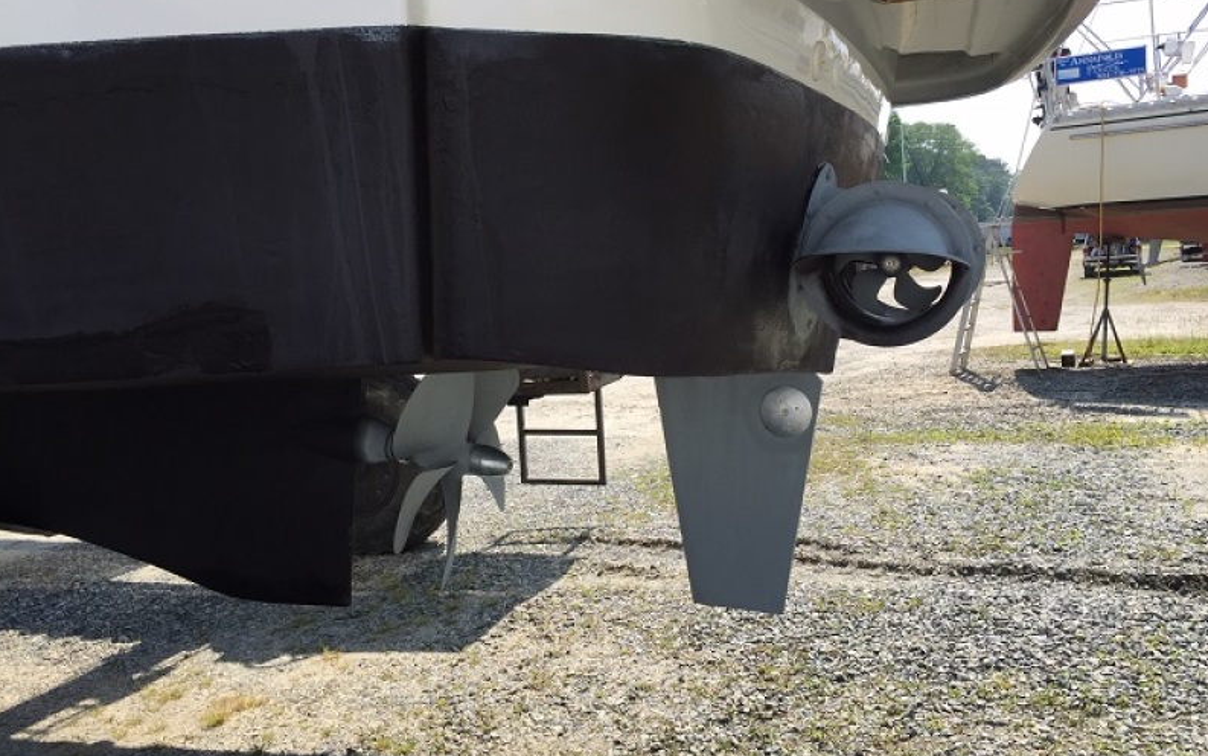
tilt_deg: -4.3
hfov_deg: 61.2
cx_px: 605
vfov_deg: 40.5
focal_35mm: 31
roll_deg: +2.4
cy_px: 316
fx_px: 1021
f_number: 2.2
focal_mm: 4.15
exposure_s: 1/1068
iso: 32
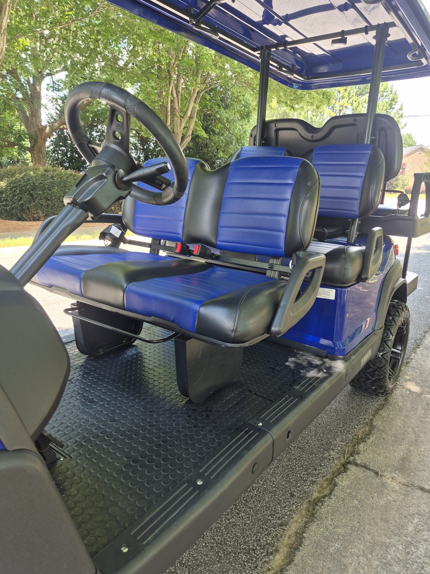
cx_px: 215
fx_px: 381
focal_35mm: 23
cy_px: 287
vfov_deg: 73.9
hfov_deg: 58.9
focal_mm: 5.4
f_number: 1.8
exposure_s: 1/180
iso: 64
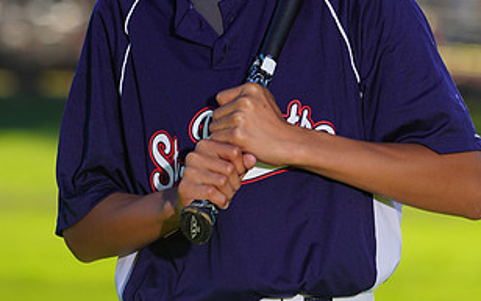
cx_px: 288
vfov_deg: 2.3
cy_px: -81
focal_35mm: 575
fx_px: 7543
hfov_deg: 3.7
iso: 100
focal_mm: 300
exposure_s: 1/250
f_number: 8
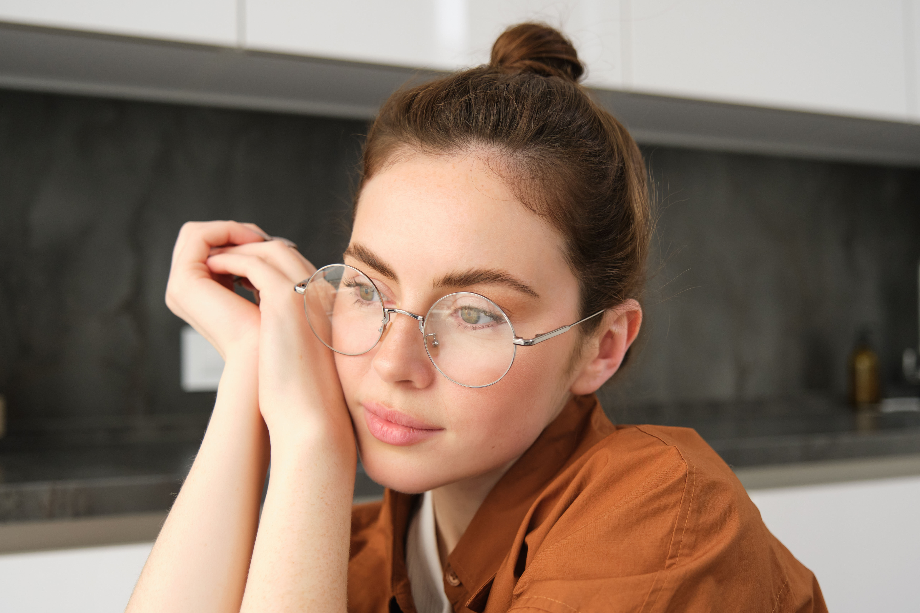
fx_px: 1124
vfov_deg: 30.5
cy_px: 306
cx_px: 460
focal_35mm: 44
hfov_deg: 44.5
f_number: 2.8
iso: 400
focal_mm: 29.2
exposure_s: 1/125
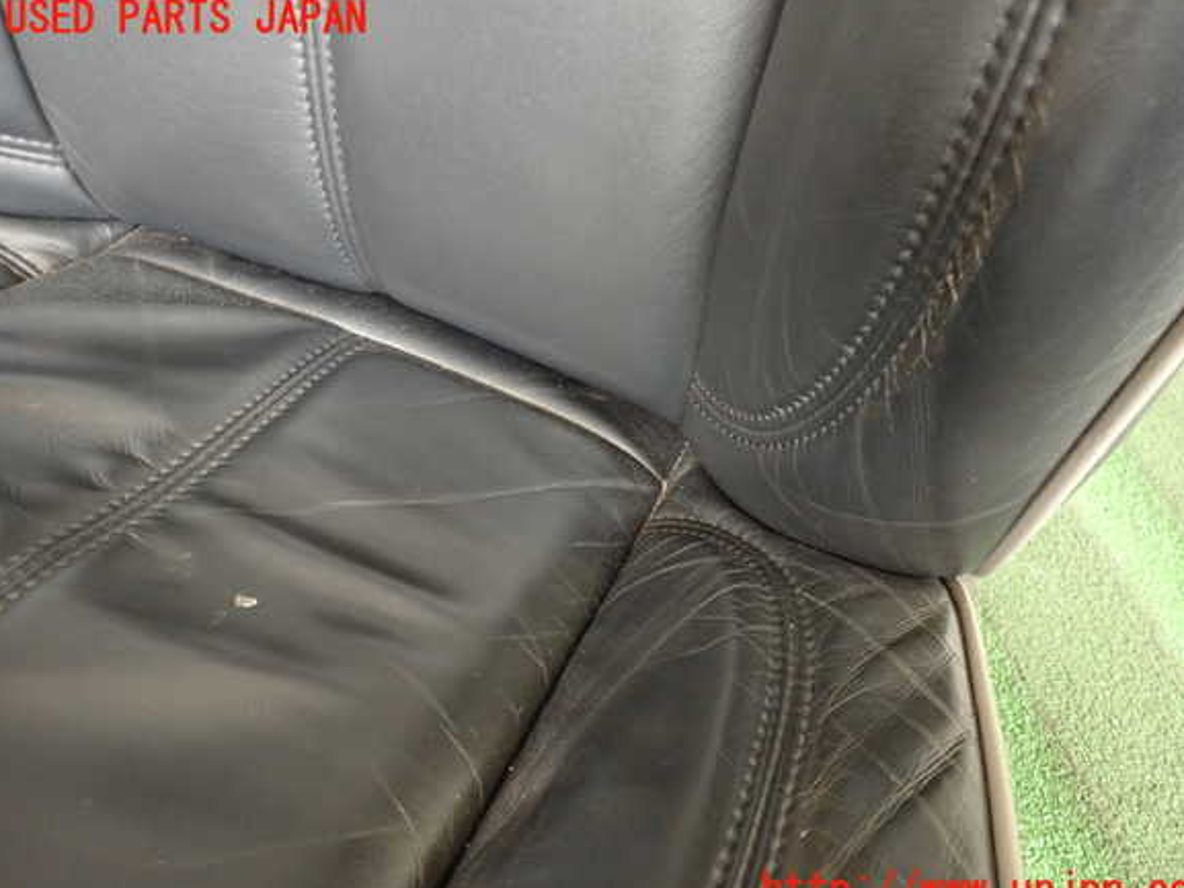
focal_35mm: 26
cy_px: 455
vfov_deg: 53.1
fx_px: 889
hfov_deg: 67.3
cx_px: 609
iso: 320
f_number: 2
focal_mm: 4.5
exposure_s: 1/30
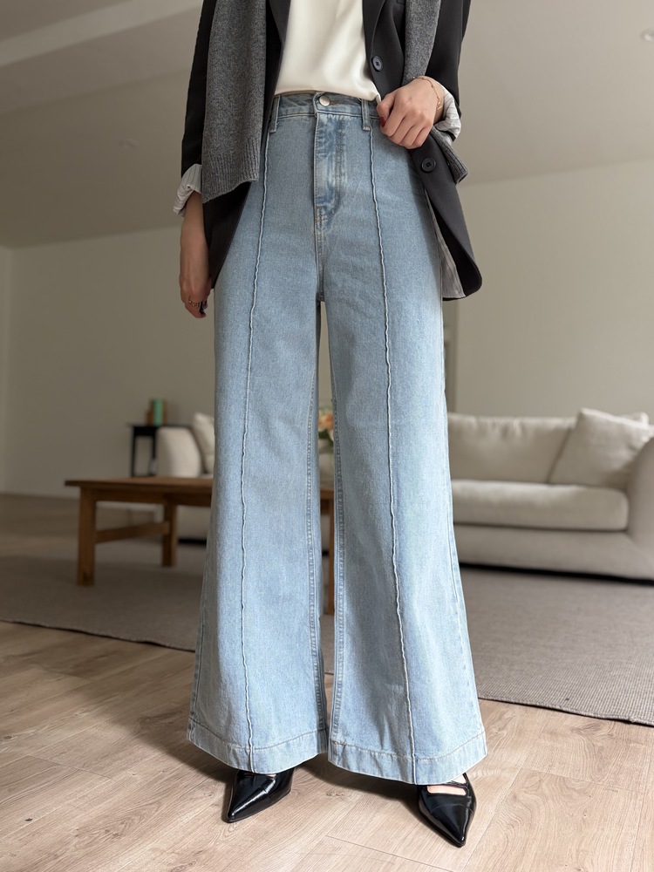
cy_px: 436
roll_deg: -0.5
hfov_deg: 53.1
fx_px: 655
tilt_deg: +1.9
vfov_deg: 67.3
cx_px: 327
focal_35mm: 26
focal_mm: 5.96
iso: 125
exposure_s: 1/122
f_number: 1.6
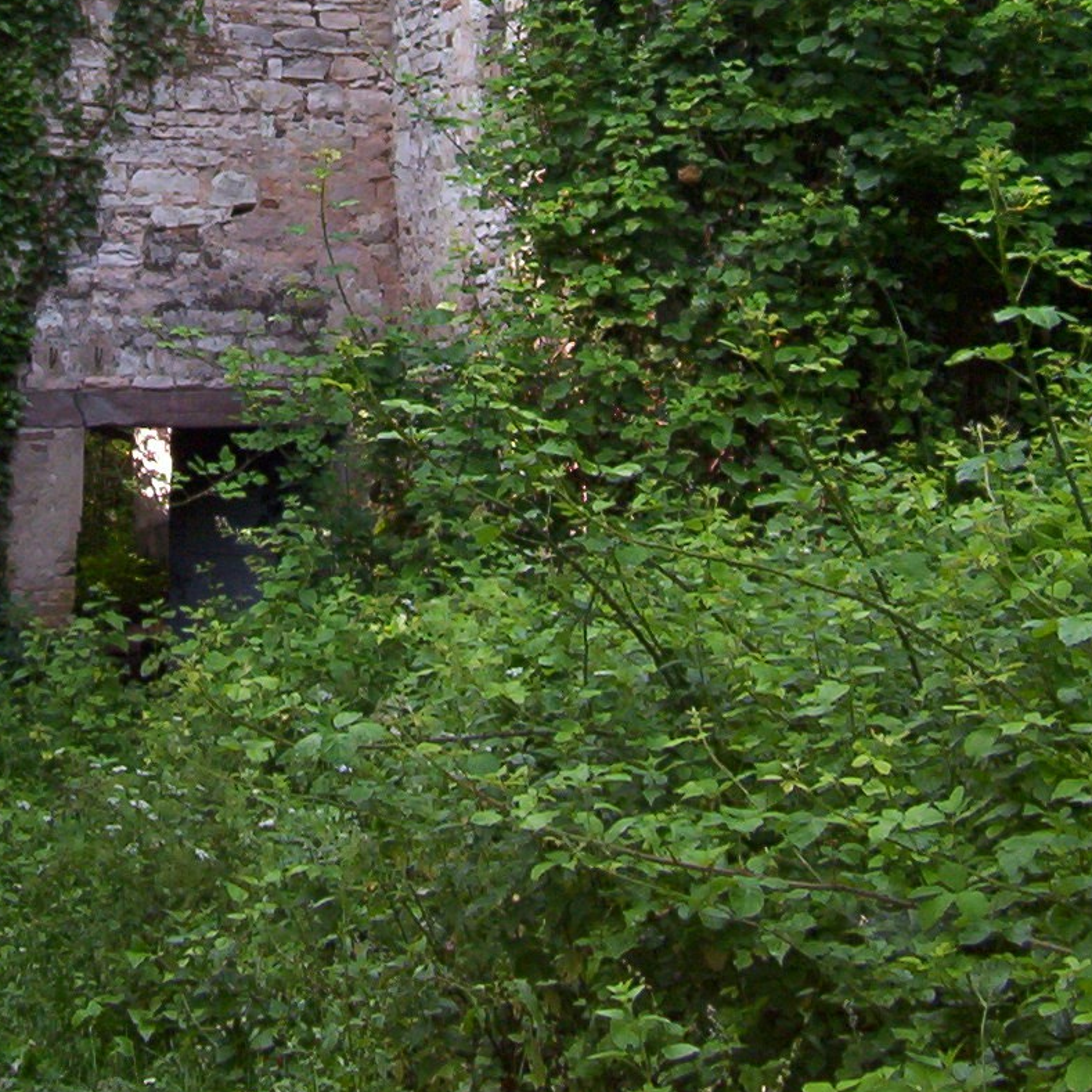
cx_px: 324
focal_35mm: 66
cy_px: 1
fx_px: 2356
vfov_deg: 24.9
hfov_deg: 25.9
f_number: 2.76
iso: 100
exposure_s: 1/184
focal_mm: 5.54
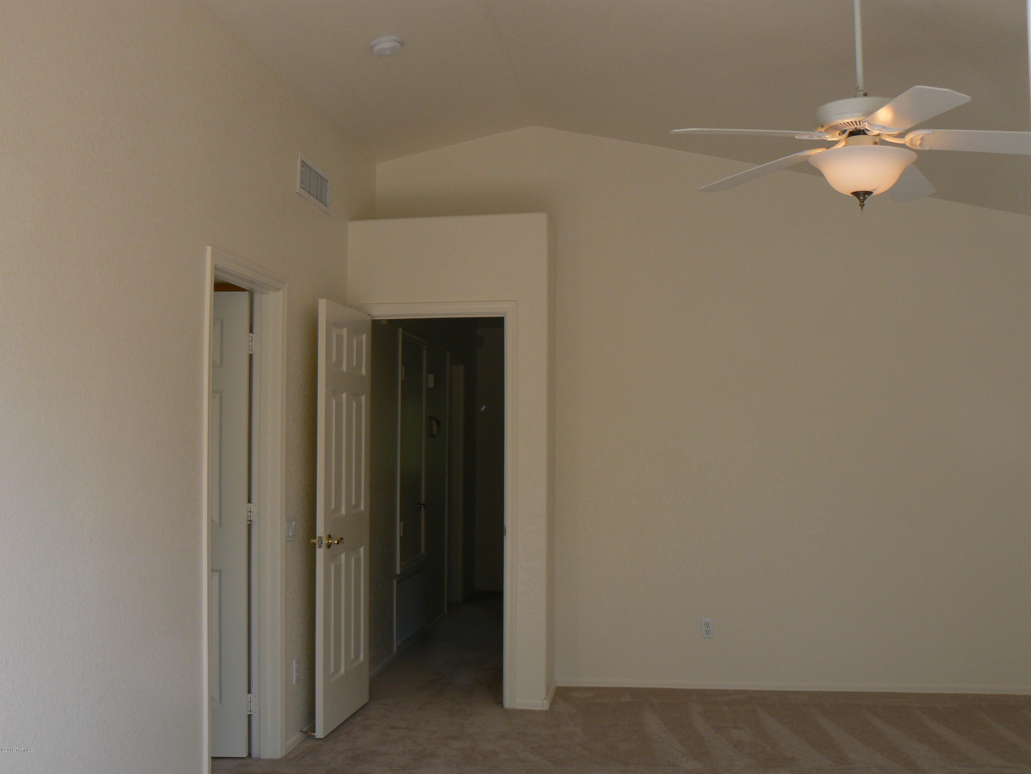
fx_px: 1072
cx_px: 516
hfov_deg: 51.4
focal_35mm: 36
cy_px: 387
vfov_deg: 39.7
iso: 80
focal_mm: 6
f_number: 4
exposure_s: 1/100
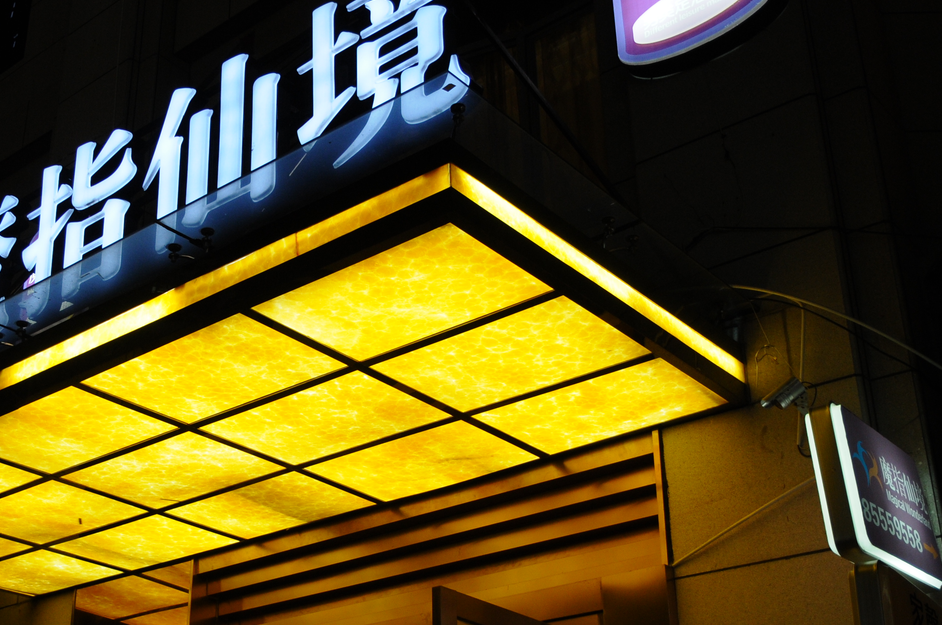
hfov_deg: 39.1
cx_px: 294
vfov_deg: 26.9
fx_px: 1307
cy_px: 375
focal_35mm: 50
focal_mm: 20
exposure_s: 1/30
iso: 560
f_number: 3.8
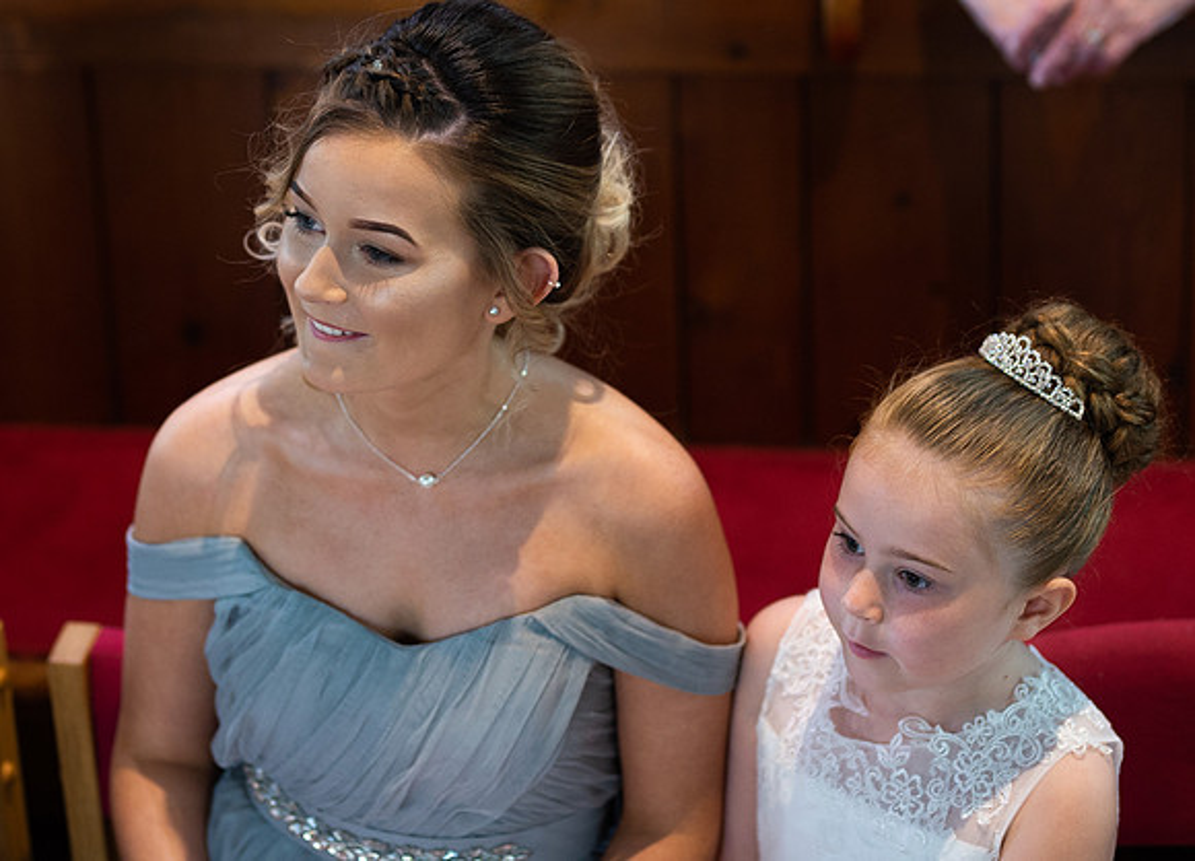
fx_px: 4186
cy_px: 271
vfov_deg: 11.7
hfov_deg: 16.2
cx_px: 476
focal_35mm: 123
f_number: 2
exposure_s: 1/100
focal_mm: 85
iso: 1250
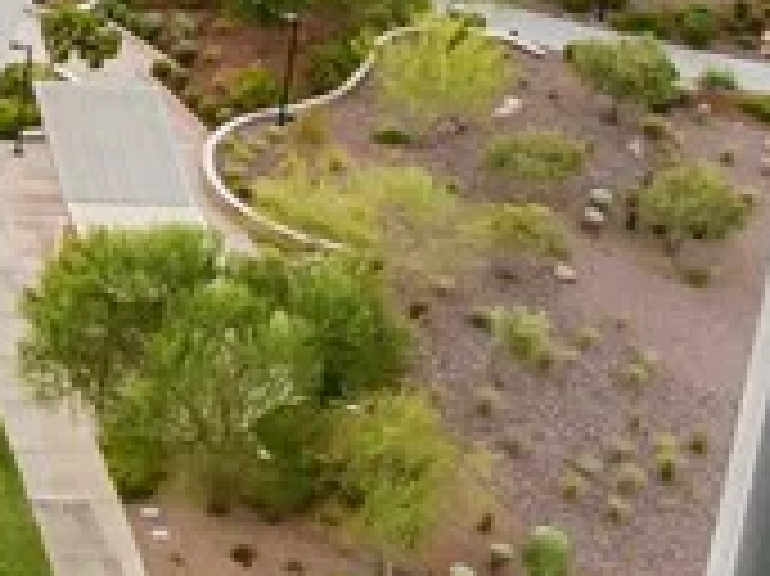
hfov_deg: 12.1
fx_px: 3201
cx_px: -806
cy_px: -90
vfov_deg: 10.1
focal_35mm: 144
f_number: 2.8
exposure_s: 1/400
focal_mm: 12.29
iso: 400
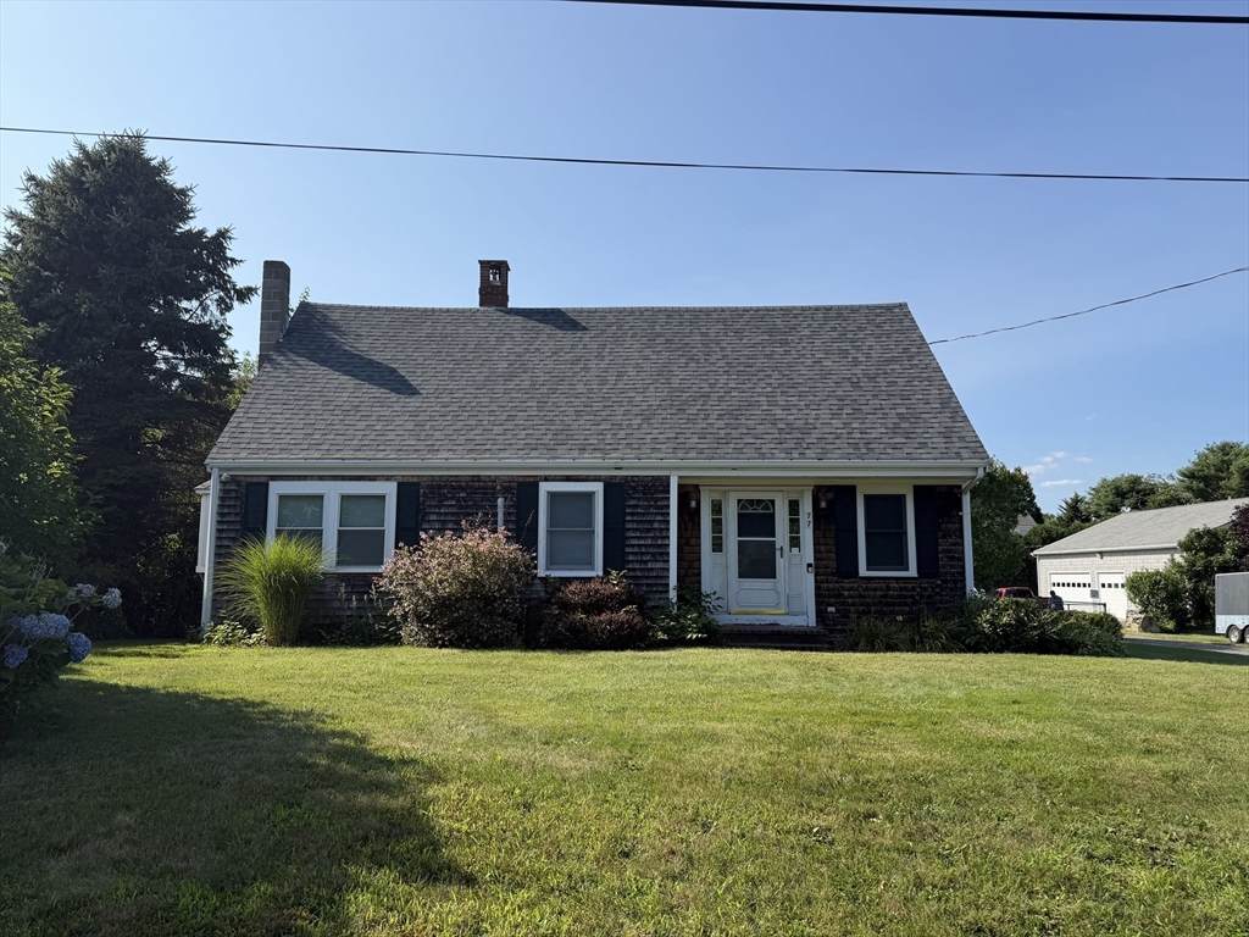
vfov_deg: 56.8
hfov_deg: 71.6
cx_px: 624
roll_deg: +0.2
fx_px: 866
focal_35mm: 24
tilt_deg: +6.9
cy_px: 468
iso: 80
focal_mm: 6.76
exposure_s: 1/4673
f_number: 1.78
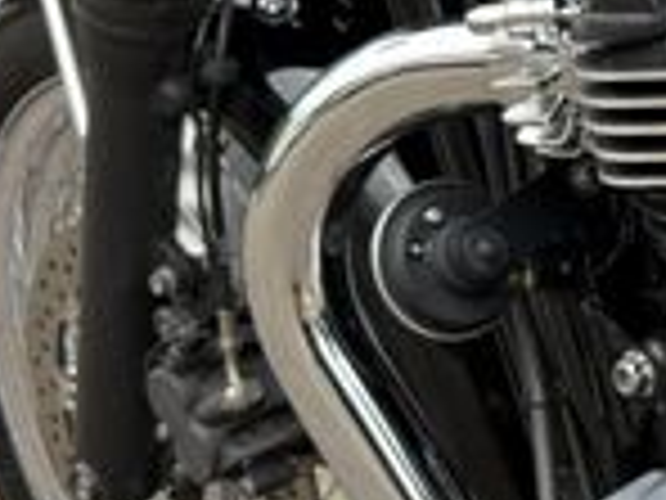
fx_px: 2001
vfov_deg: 14.2
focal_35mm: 104
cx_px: 1156
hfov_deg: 16.3
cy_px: 171
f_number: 1.78
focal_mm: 6.76
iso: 100
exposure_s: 1/348
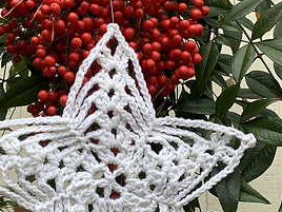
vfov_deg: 19.7
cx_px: 116
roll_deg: +0.4
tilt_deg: +0.7
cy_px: 165
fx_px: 603
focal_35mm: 74
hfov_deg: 26.3
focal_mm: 3.3
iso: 25
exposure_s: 1/120
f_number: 2.4
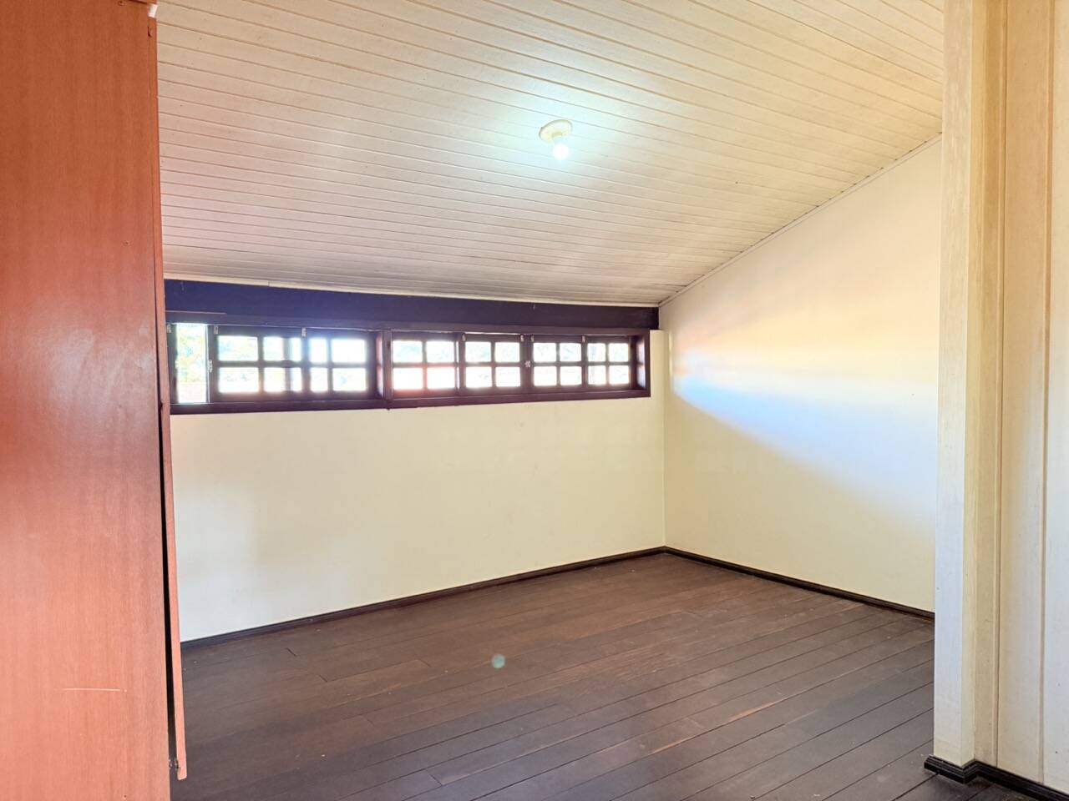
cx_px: 534
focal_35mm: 24
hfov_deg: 71.6
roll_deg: +0.3
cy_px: 400
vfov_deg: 56.8
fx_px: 741
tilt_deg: -1.2
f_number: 1.78
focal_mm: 6.76
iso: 250
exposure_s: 1/60
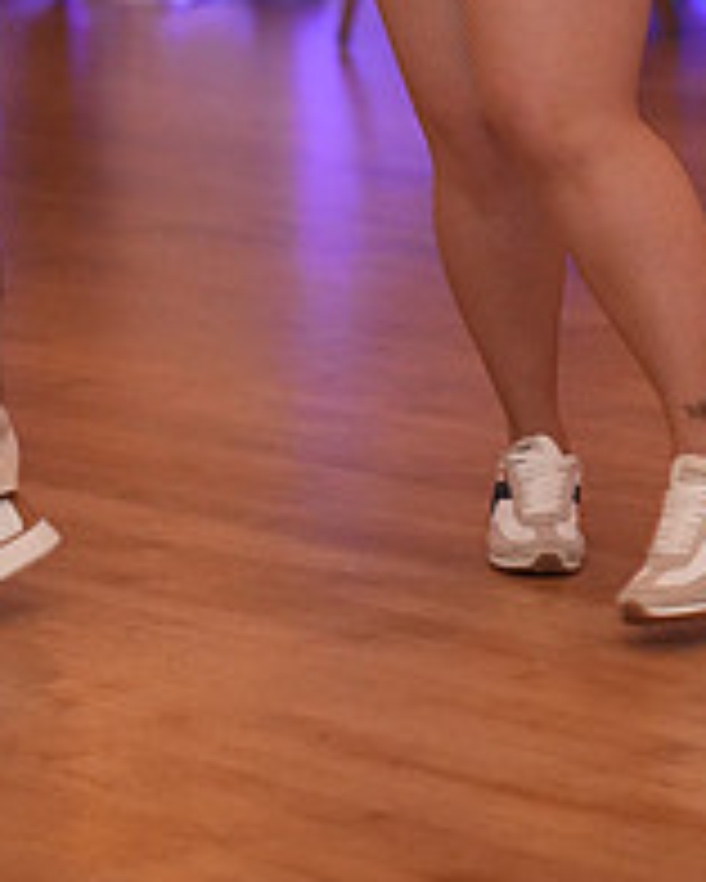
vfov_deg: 9.3
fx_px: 5298
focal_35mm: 203
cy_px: -320
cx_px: 277
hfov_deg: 7.6
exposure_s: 1/250
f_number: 2
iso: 5000
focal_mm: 73
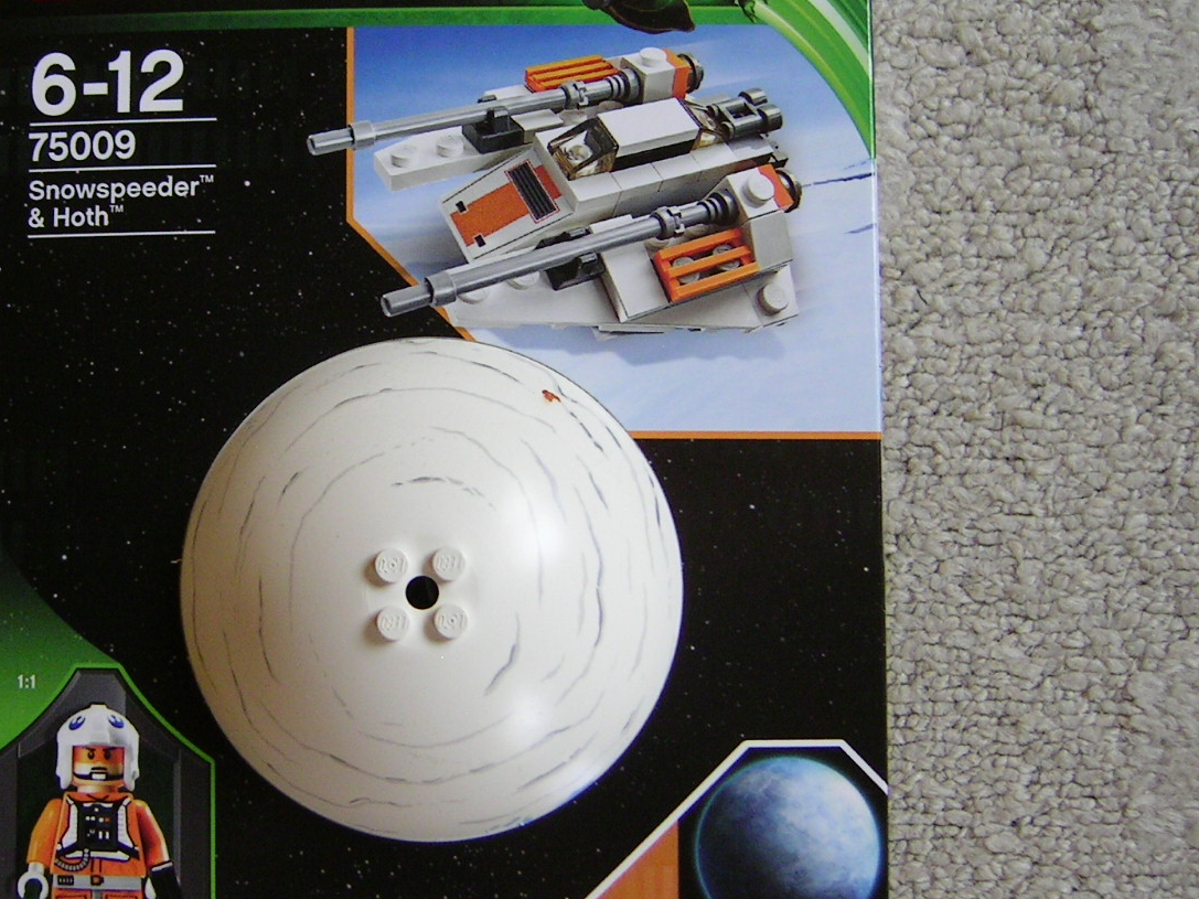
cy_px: 424
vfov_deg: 27.5
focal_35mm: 53
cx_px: 366
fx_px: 1836
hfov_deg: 35.7
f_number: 2.8
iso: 100
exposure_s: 1/36.6
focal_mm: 5.6
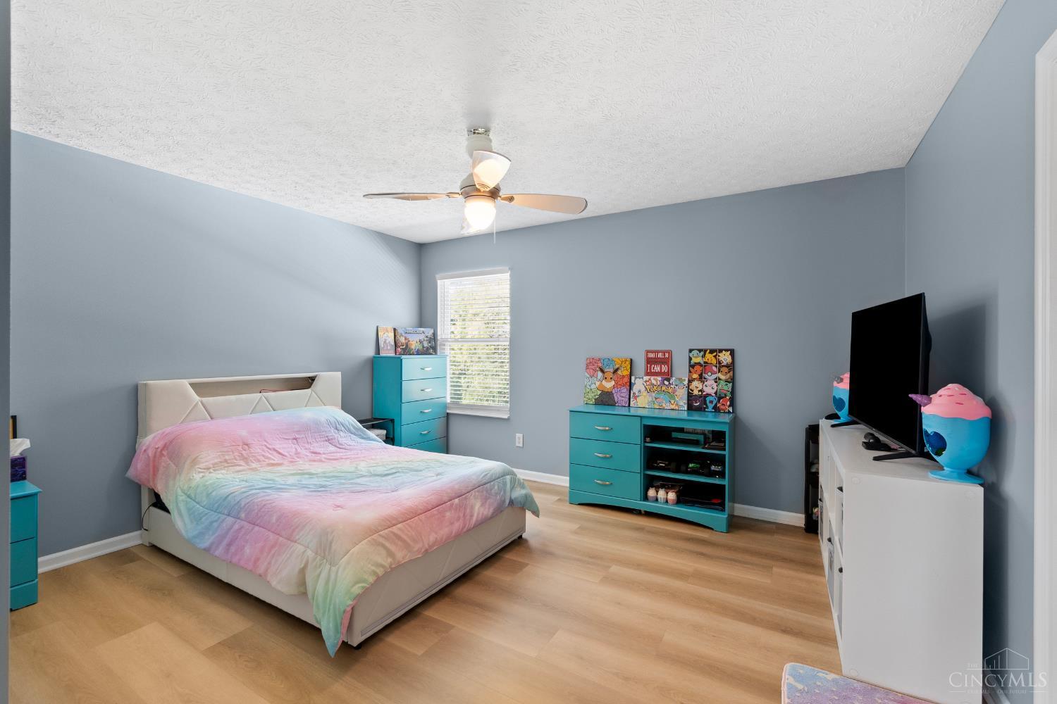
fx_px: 440
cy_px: 352
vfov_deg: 77.3
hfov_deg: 100.4
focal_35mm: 15
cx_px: 528
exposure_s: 1.3
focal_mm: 10
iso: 400
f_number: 9
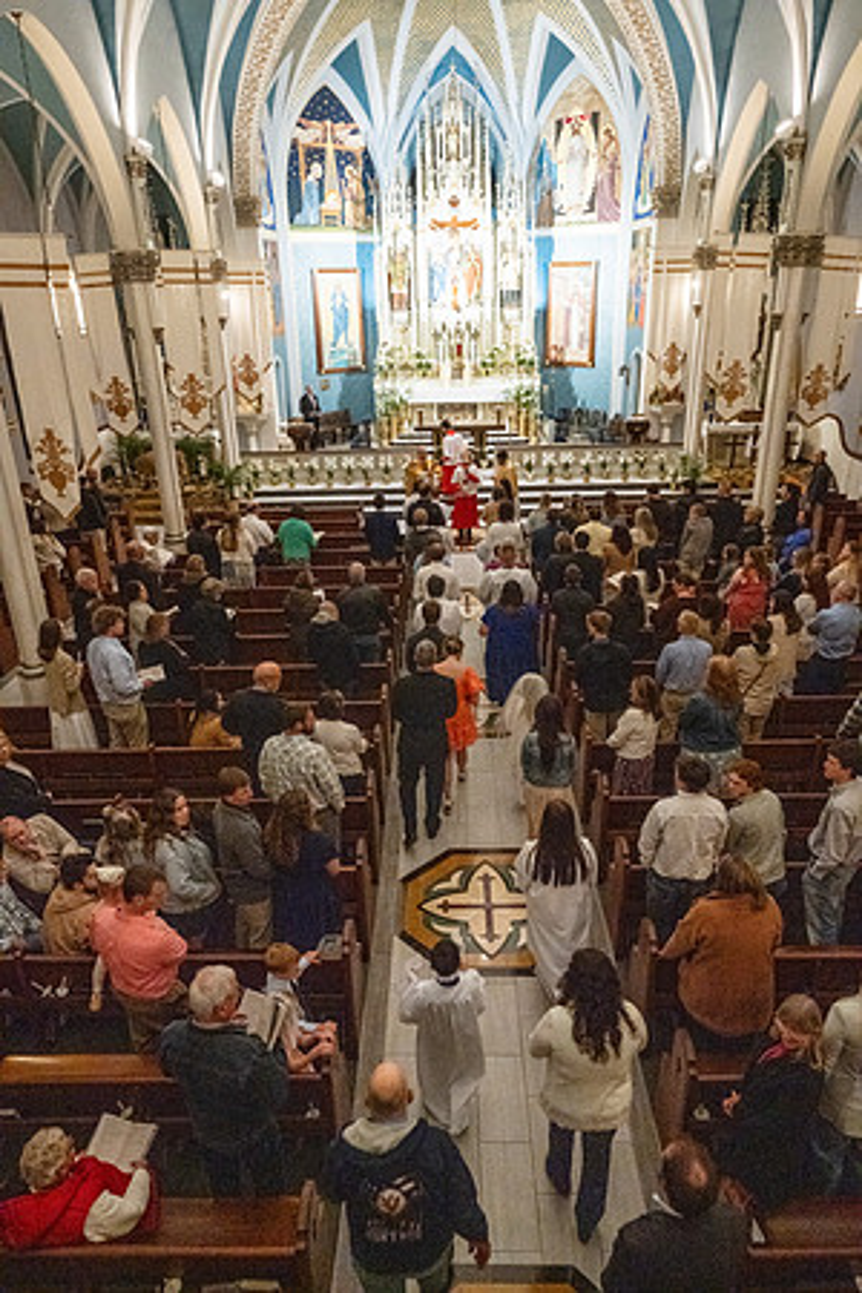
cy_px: 646
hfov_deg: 53.1
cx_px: 431
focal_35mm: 24
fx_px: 862
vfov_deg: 73.7
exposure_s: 1/60
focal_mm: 24
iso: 5000
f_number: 11
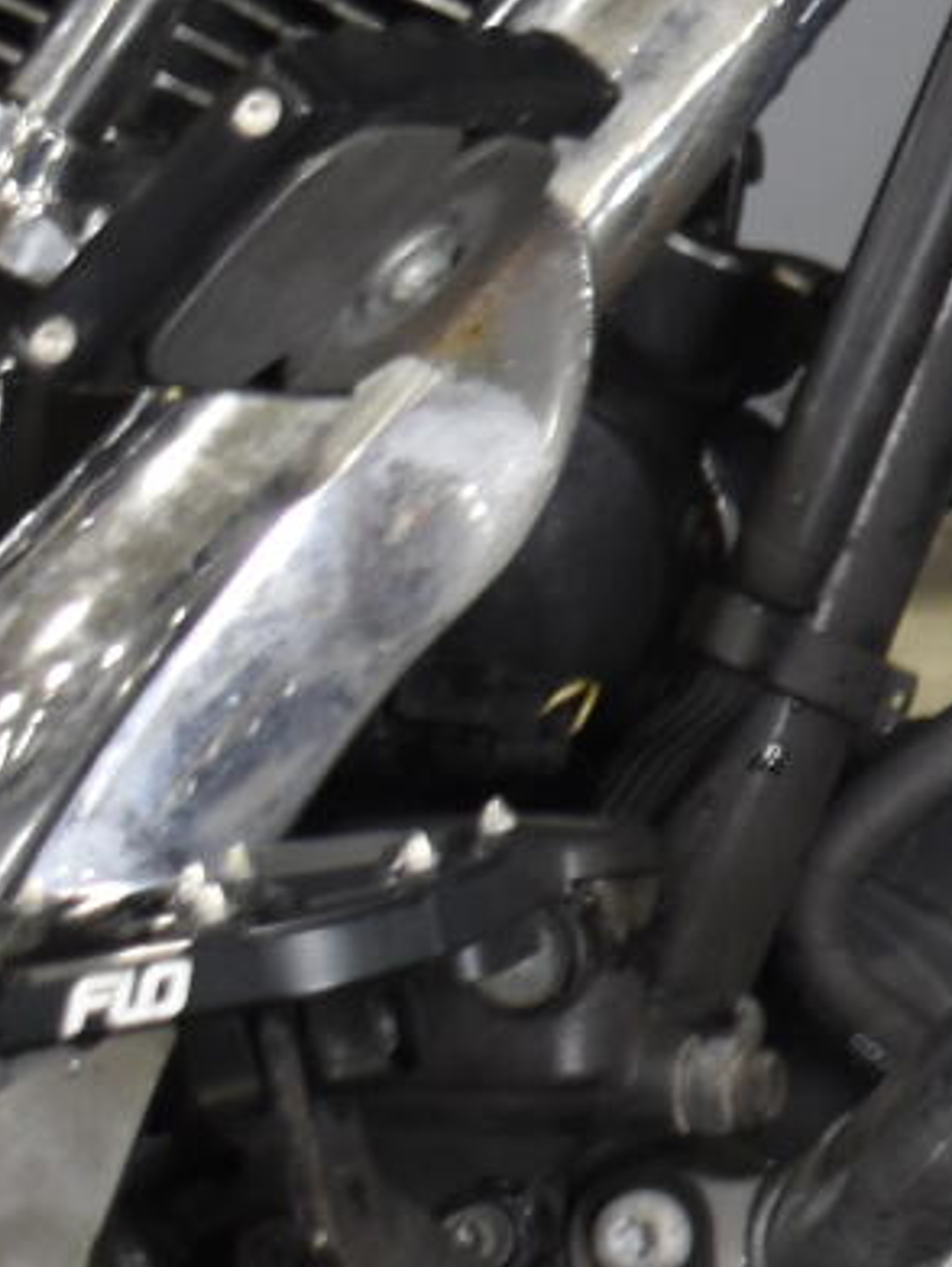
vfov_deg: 8.7
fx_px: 8364
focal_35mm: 228
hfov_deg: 6.0
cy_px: 627
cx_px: 3047
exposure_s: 1/20
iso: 400
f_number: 4.2
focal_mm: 31
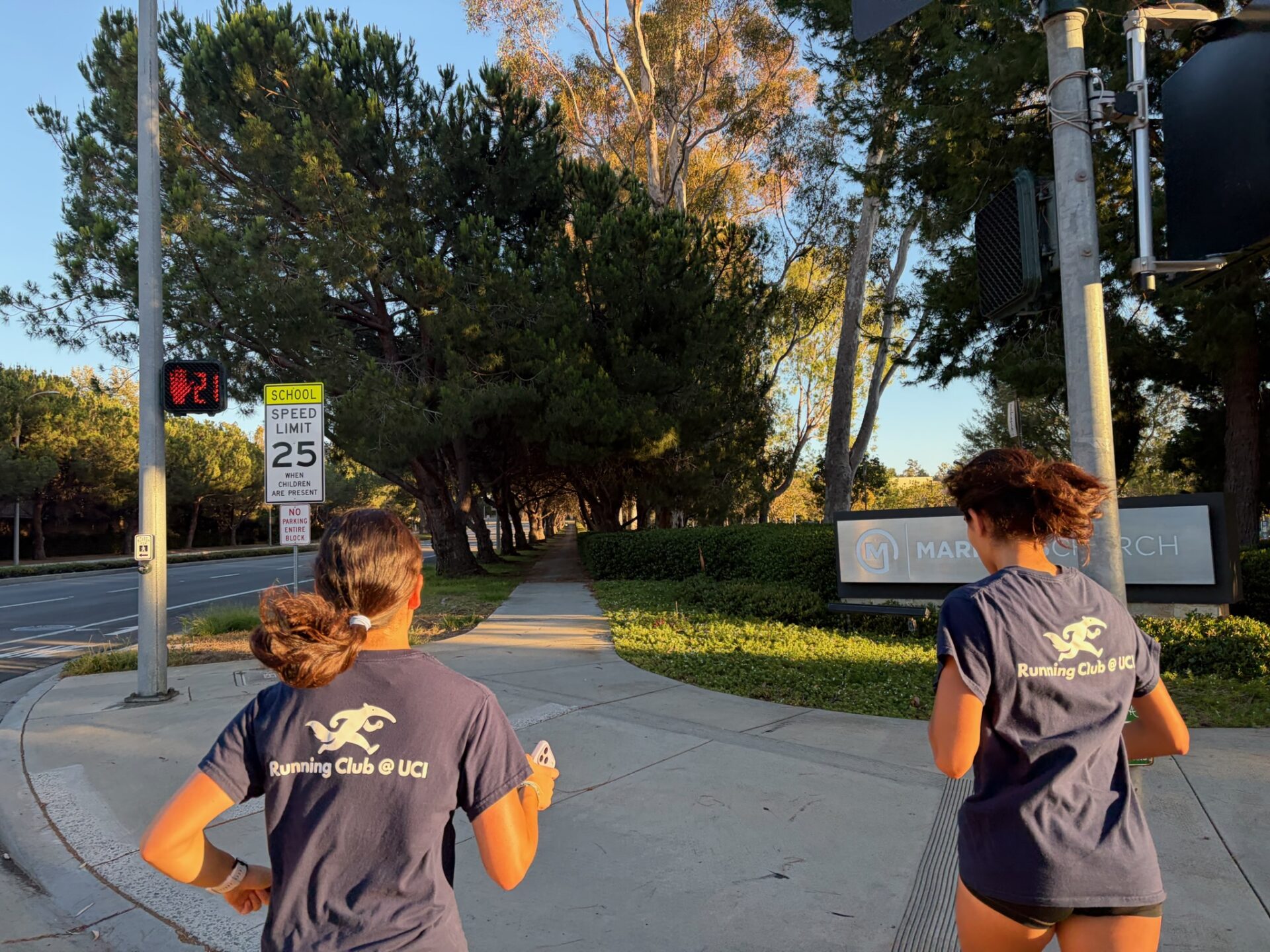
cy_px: 476
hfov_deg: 67.3
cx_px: 635
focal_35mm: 26
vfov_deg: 53.1
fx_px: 954
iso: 64
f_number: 1.6
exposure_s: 1/395
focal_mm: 5.96
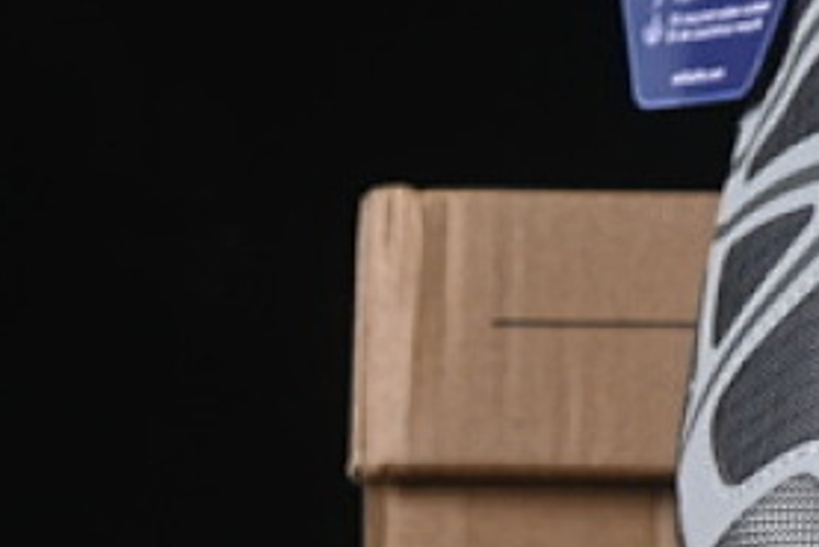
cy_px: 219
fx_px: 6646
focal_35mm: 292
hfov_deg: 6.9
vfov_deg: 4.7
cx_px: 1461
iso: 160
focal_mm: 50
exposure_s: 1/60
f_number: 7.1
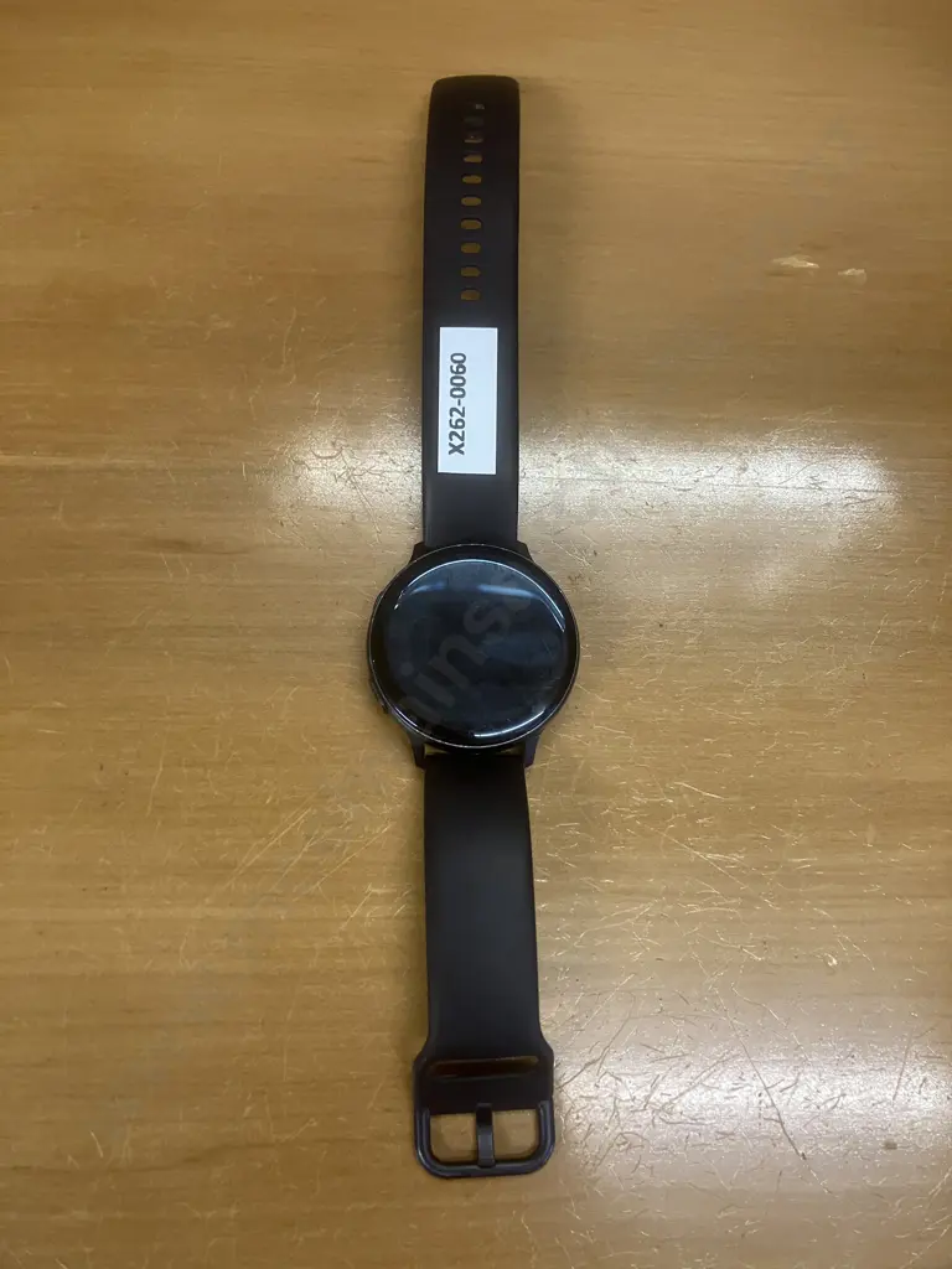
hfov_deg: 49.7
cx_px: 476
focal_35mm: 28
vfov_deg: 63.4
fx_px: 1027
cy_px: 634
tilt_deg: -76.1
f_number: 1.8
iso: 160
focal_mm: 3.99
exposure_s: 1/50
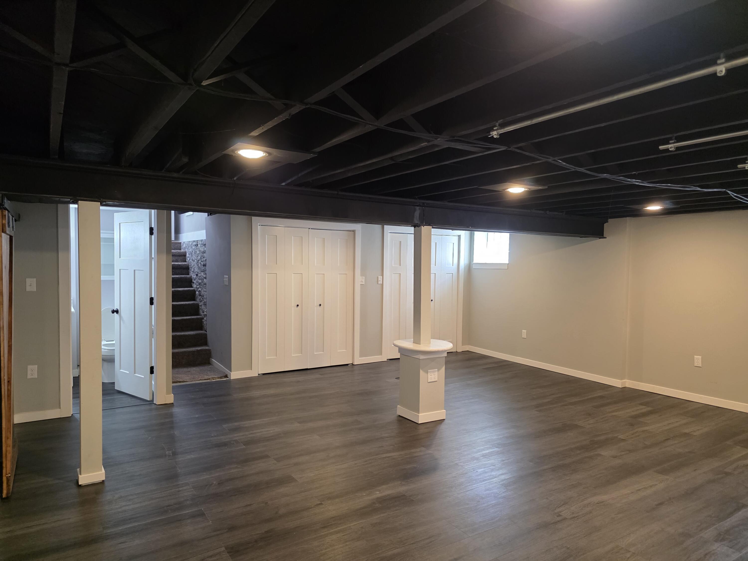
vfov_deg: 58.9
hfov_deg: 73.9
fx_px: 497
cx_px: 374
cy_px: 280
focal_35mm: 23
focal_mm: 6.3
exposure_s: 1/120
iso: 800
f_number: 1.7
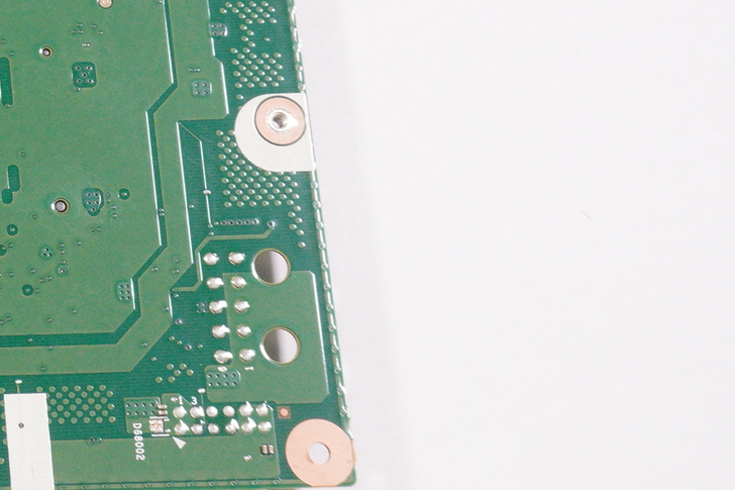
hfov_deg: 17.5
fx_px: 2102
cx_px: -420
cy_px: -54
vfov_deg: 13.0
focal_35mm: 103
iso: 1000
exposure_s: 1/200
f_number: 5.6
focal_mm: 20
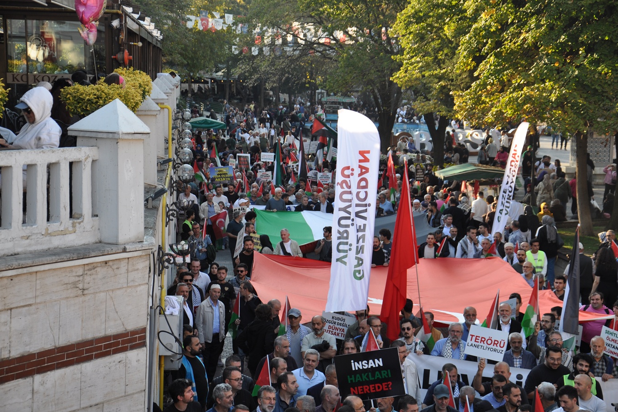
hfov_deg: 25.7
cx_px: 311
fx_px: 1356
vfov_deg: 17.3
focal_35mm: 79
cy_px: 204
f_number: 6.3
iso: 200
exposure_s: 1/160
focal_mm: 52
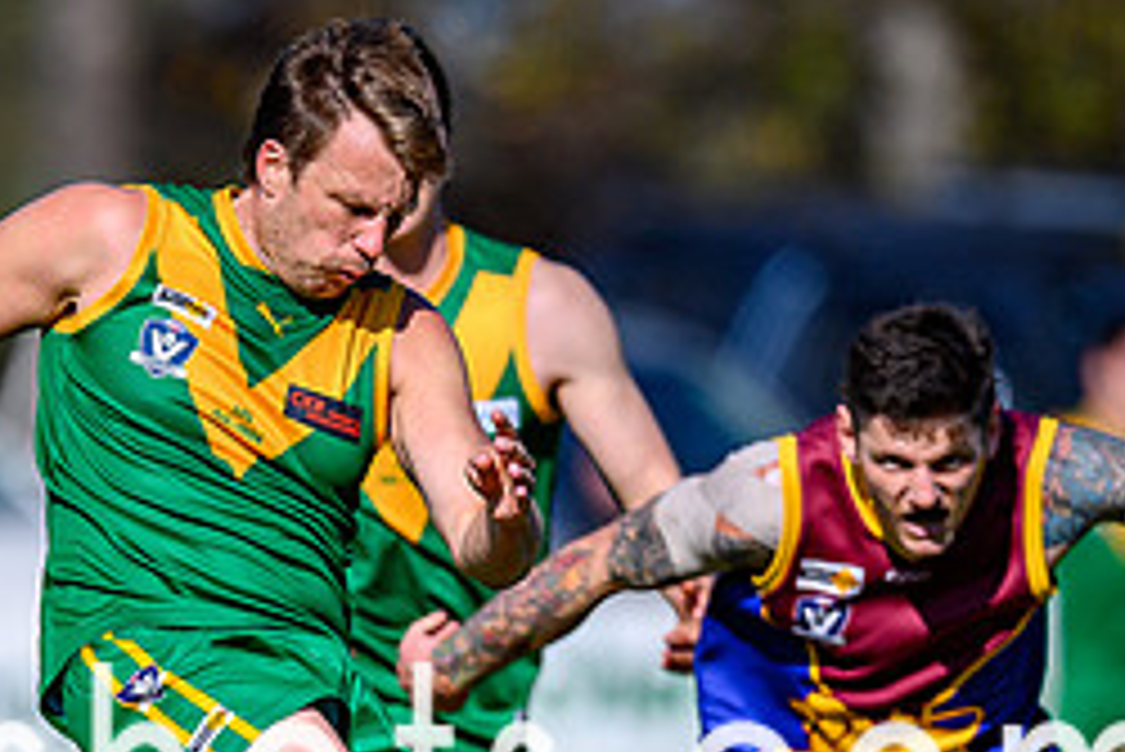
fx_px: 38239
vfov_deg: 1.1
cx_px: 328
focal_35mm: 1223
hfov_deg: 1.7
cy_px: 830
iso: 125
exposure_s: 1/2000
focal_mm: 500
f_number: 4
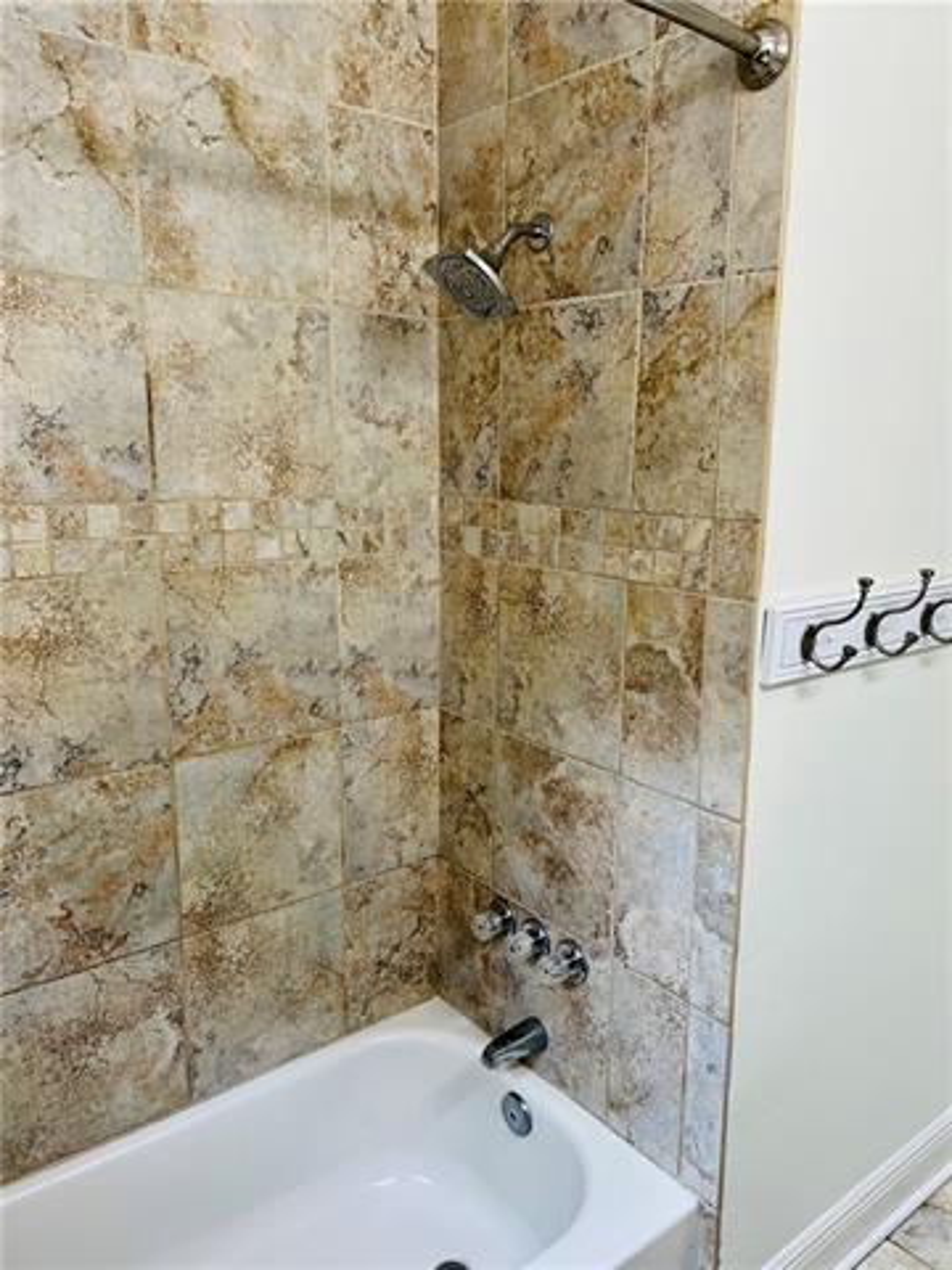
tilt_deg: -10.0
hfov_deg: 53.1
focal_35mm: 26
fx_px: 953
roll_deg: -0.5
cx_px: 476
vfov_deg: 67.3
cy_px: 635
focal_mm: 5.7
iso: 100
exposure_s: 1/120
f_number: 1.5
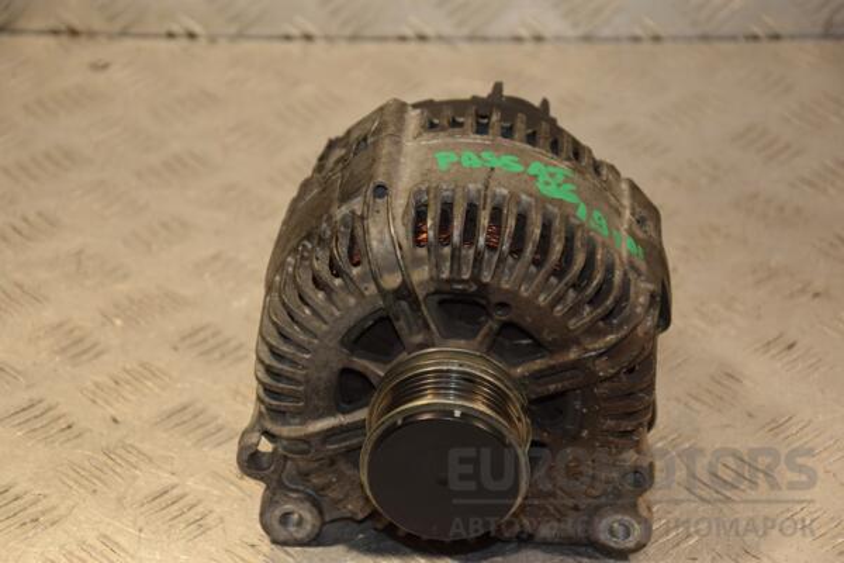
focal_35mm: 112
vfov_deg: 12.2
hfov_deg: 18.2
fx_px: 2637
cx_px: 422
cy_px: 282
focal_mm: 75
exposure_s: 1/160
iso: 800
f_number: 5.3
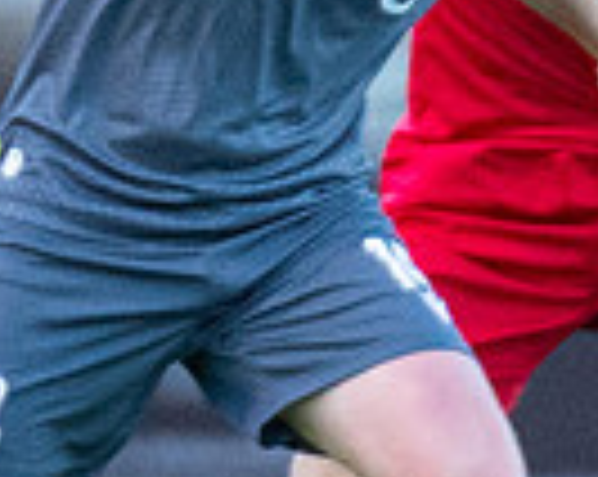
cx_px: 675
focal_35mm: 3320
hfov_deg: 0.6
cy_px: 324
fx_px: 58673
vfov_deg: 0.5
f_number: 2.8
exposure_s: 1/1600
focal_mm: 300
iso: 2500
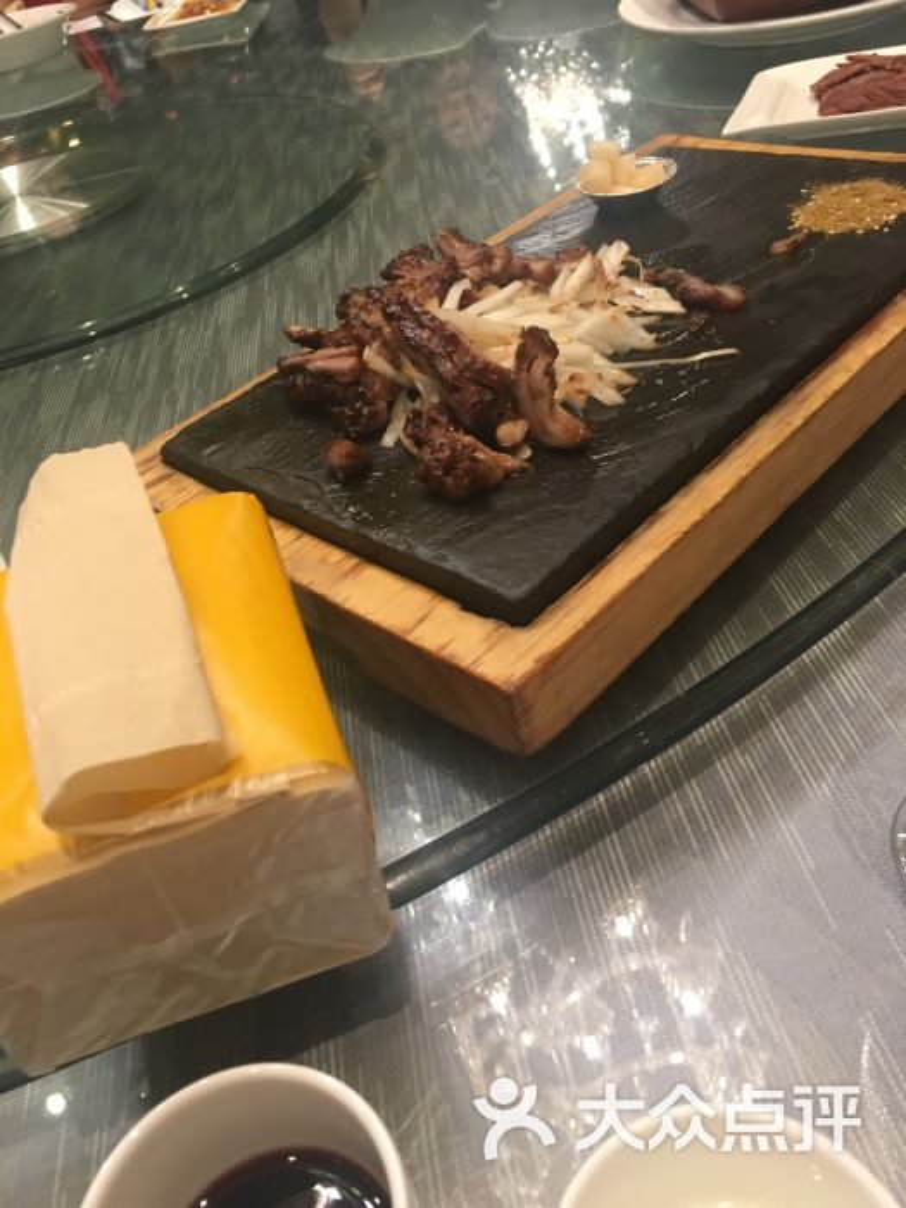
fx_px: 1012
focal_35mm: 29
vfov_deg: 61.7
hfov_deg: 48.2
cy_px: 604
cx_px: 453
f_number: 2.2
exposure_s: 1/17
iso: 64
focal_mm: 4.15
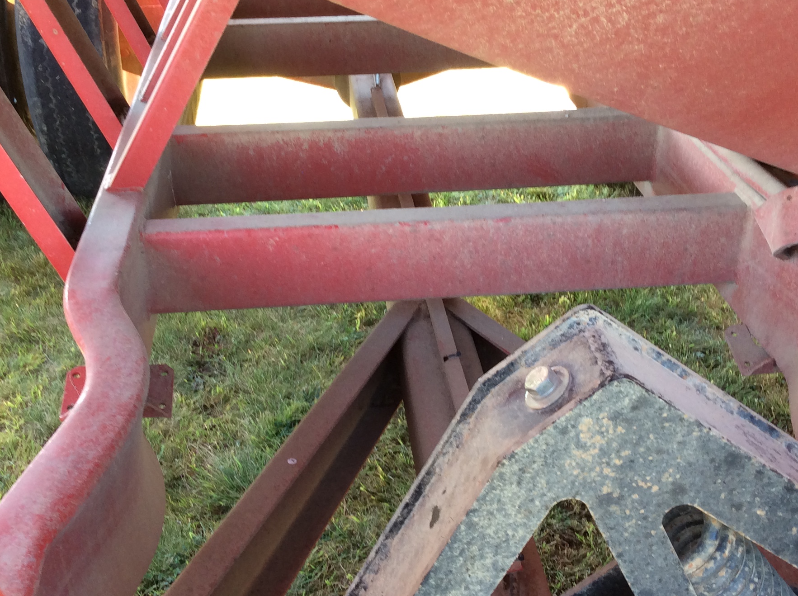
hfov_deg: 40.5
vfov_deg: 30.7
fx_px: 1082
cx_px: 408
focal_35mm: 47
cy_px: 345
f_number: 2.4
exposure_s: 1/24
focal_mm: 3.3
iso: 32
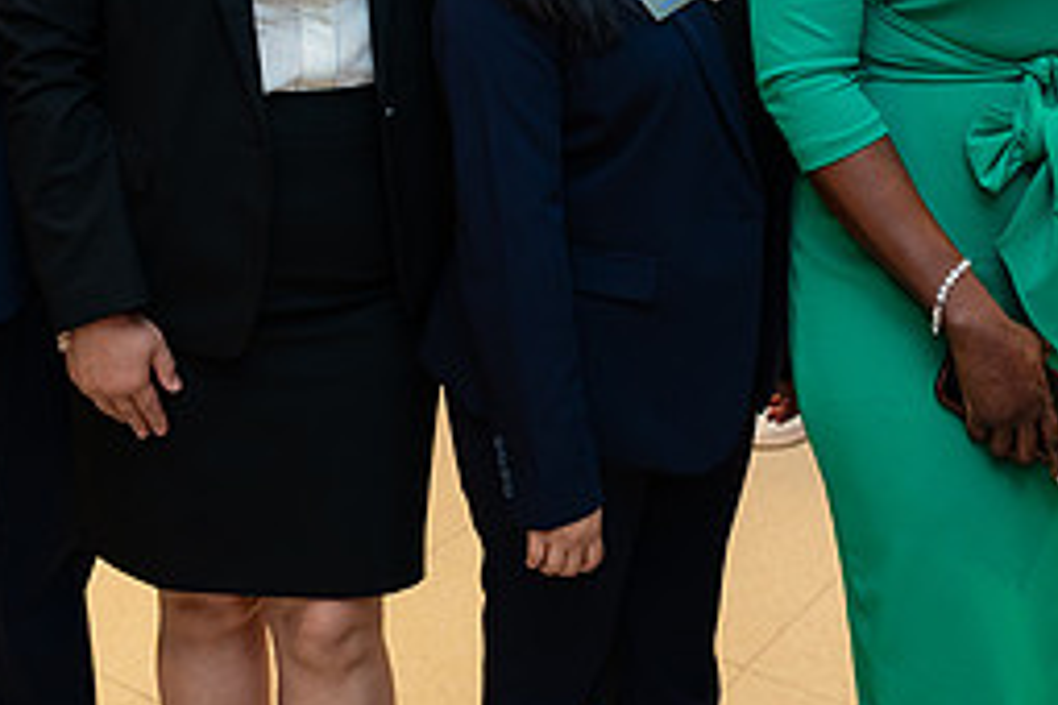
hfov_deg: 31.4
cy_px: -70
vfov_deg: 20.3
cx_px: 448
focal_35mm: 64
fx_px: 1881
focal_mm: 28
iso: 400
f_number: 4
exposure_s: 1/160
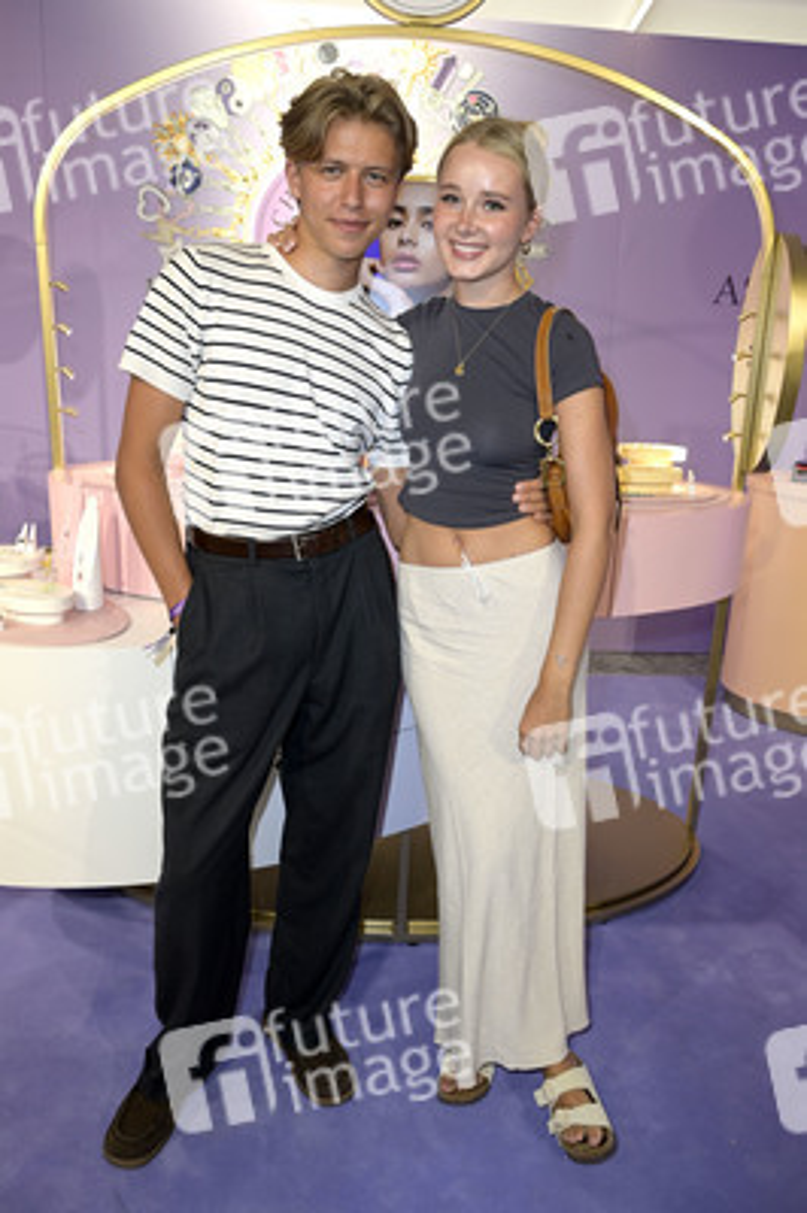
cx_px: 404
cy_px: 606
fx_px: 909
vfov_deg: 67.4
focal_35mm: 27
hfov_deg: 47.9
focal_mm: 27
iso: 1000
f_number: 4.5
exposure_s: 1/200
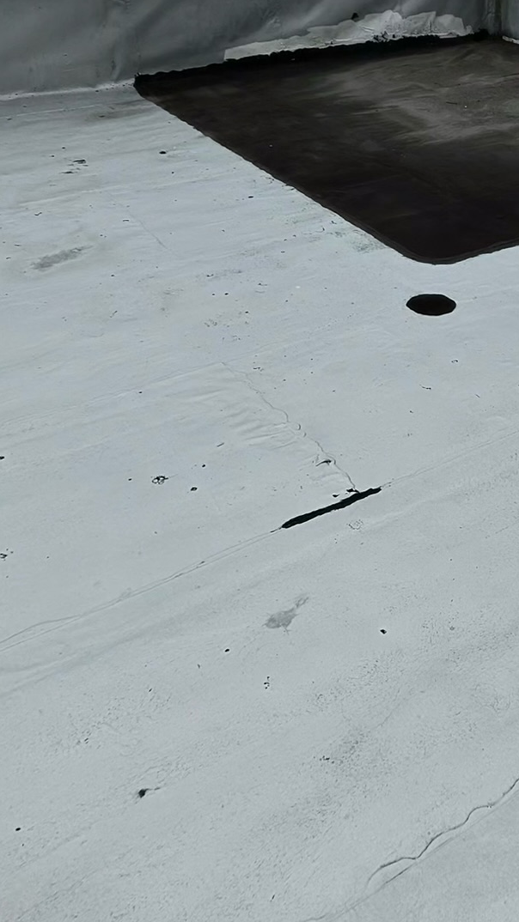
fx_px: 661
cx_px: 577
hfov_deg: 36.1
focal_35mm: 27
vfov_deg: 65.5
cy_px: 228
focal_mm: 2.24
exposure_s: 1/588
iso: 54
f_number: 2.2
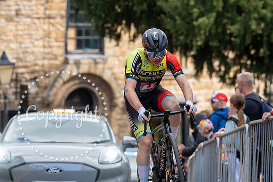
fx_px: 2333
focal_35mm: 308
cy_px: 33
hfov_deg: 6.7
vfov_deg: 4.5
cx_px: 178
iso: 1000
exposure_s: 1/1000
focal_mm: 188
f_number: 5
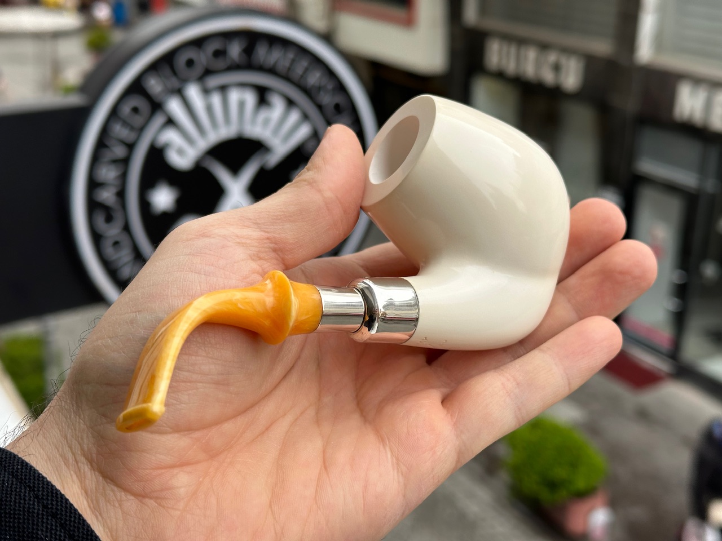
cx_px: 361
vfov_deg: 30.3
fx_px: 1001
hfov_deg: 39.7
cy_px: 270
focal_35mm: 48
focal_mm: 6.86
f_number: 1.78
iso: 64
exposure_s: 1/604
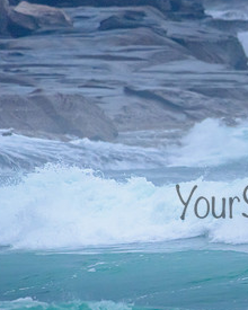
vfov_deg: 1.5
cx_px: 385
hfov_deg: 1.2
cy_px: 148
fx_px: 11670
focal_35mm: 1272
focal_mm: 500
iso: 1800
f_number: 5.6
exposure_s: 1/2000
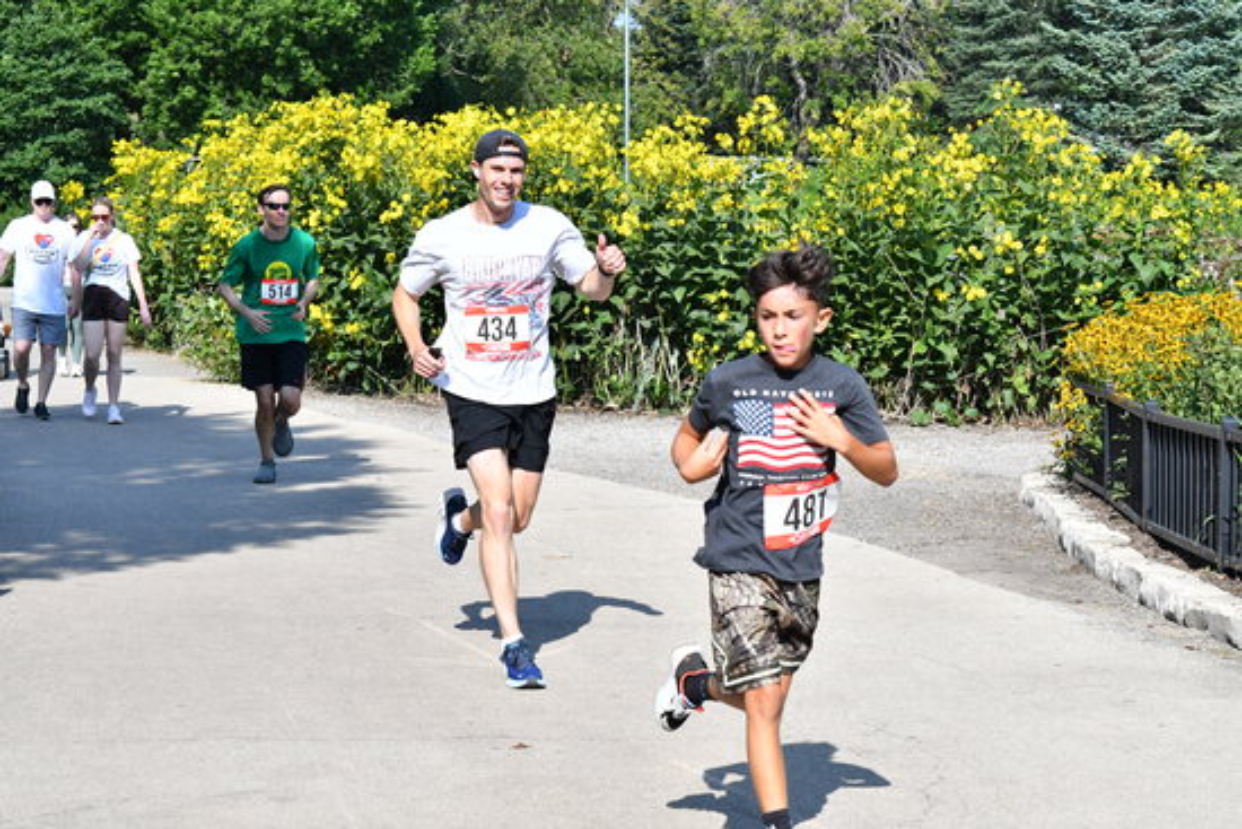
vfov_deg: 16.7
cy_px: 414
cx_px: 621
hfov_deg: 24.8
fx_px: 2830
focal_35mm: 82
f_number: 8
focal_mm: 55
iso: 1600
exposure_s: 1/3200
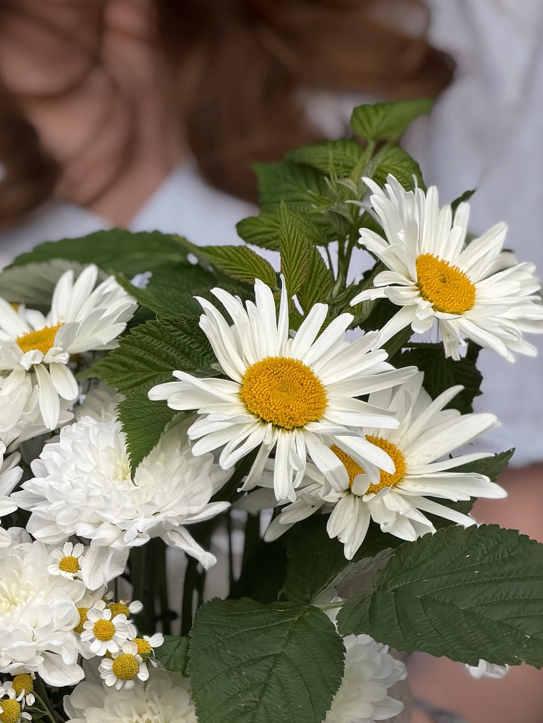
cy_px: 602
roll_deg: +0.6
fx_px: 3618
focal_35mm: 173
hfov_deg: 8.6
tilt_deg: -10.4
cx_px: 78
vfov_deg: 11.4
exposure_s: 1/638
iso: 32
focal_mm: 16.89
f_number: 2.8
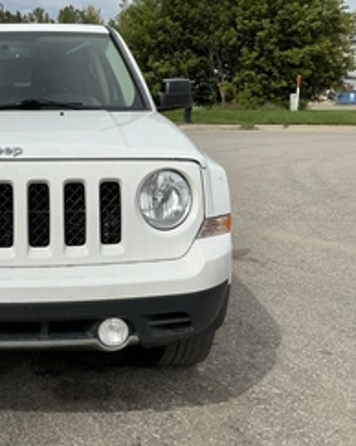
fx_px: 593
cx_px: -4
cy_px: 174
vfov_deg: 41.0
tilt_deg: -6.3
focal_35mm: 45
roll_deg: -0.6
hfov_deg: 30.9
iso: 25
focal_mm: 3
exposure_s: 1/3125
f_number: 1.8
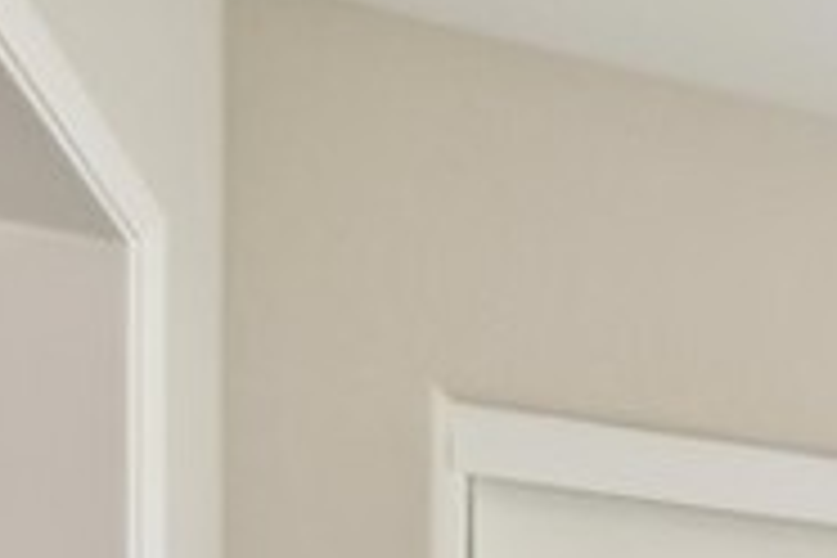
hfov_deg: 13.3
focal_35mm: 88
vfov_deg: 13.3
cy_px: 1138
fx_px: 2046
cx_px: 2210
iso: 400
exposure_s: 1/20
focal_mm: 16
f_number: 8
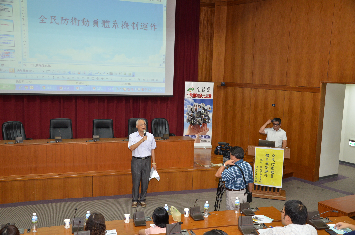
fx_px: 384
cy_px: 118
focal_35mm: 39
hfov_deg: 49.6
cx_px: 178
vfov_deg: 34.1
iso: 800
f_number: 4
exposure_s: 1/60
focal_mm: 26
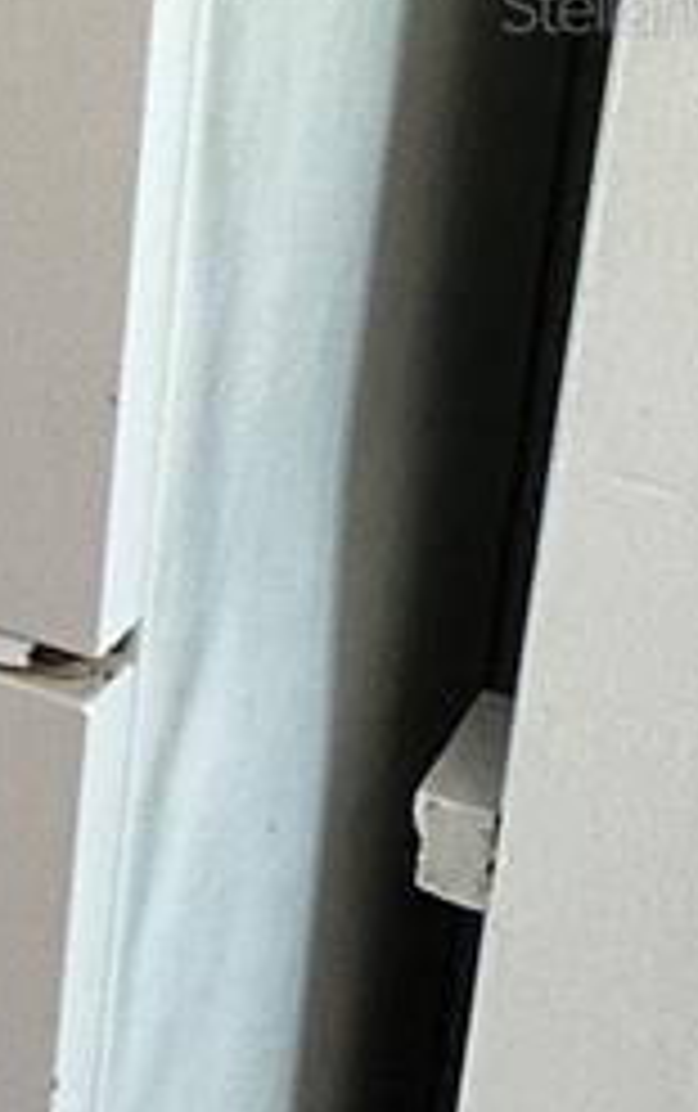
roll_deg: -1.2
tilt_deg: -9.0
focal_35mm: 72
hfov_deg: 12.2
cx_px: -1207
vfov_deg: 27.0
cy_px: 5
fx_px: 2185
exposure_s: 1/120
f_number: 2.2
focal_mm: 2.22
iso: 125
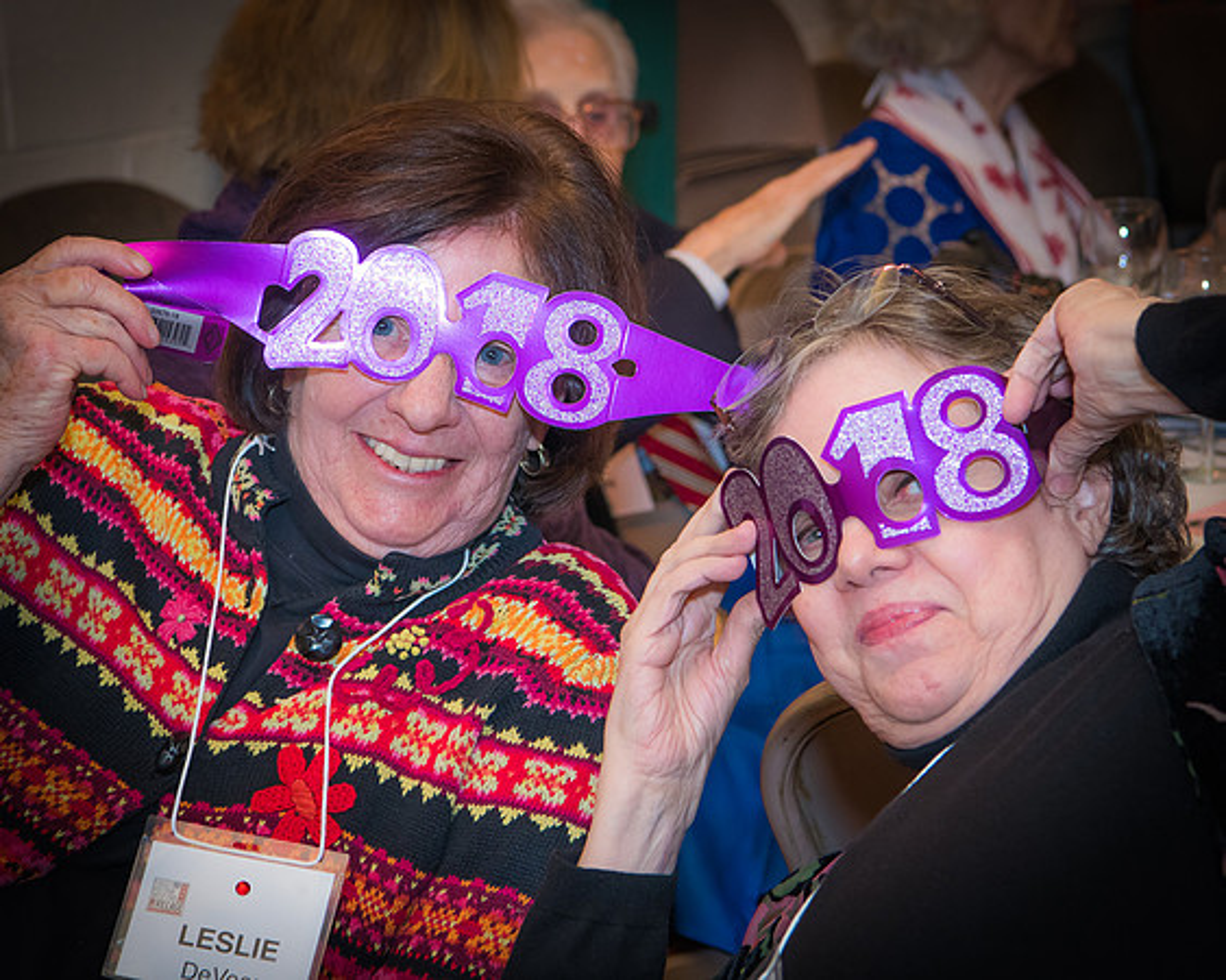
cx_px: 710
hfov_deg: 15.9
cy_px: 447
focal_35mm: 121
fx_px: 4399
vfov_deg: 12.7
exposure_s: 1/60
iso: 800
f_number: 6.3
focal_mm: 70
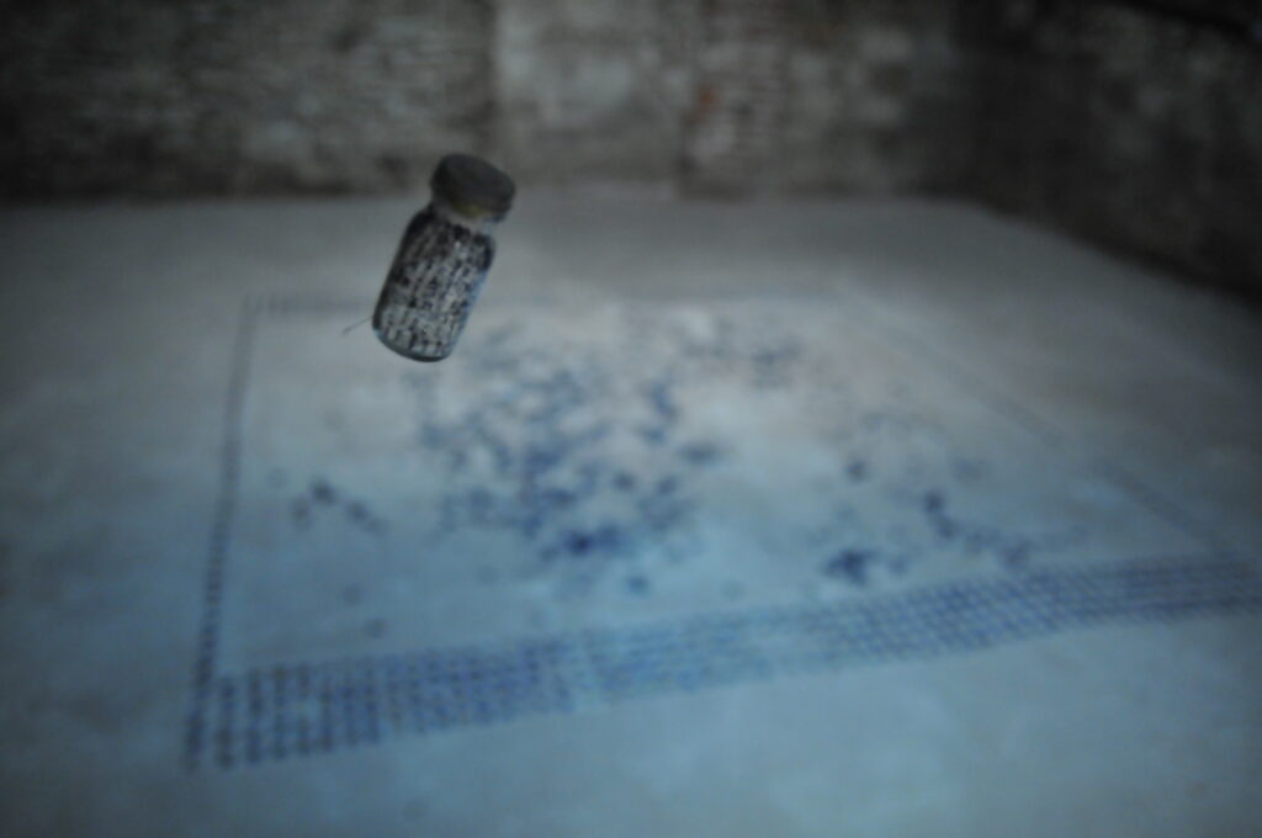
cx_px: 631
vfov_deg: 41.6
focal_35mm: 32
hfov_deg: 59.6
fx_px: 1103
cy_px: 419
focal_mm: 21
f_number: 2.8
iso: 1600
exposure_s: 1/40
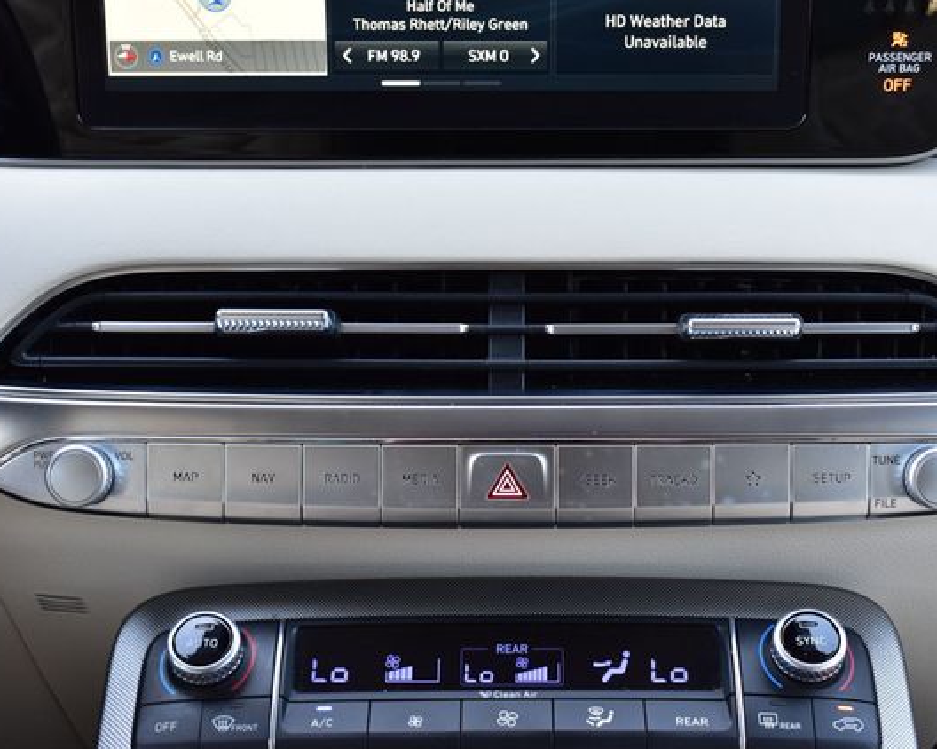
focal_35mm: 58
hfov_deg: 32.4
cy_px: 376
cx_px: 545
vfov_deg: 26.2
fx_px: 1608
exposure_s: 1/25
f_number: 7.1
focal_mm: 34
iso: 400
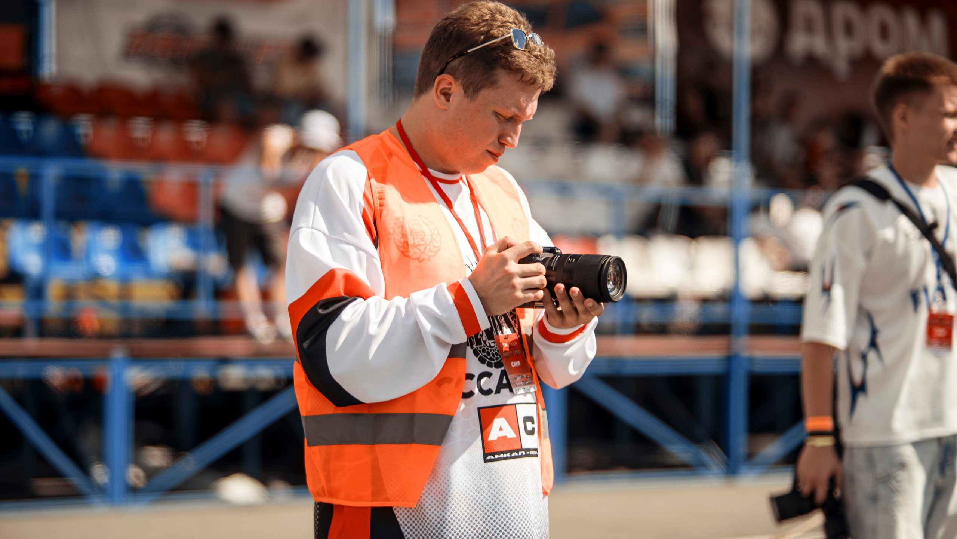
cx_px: 478
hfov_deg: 23.9
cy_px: 270
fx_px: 2260
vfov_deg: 13.6
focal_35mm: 89
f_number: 1.8
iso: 100
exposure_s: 1/320
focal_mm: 85
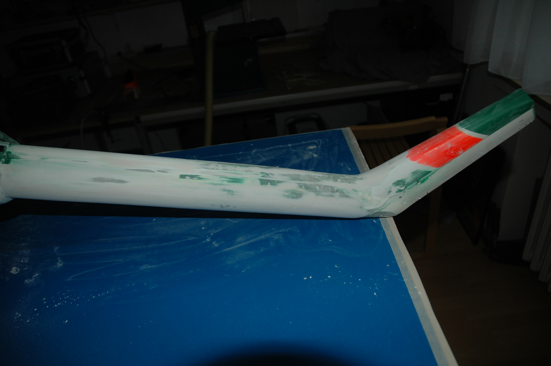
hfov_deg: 67.4
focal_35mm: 27
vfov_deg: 47.8
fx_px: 413
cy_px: 183
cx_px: 276
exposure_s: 1/60
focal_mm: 18
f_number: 3.5
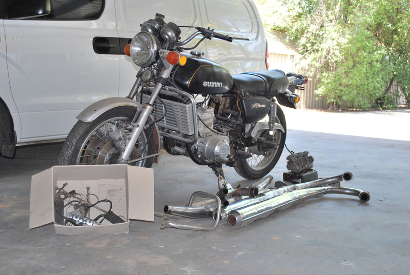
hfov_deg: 46.3
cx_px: 205
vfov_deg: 32.0
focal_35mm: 42
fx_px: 479
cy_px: 138
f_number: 4.5
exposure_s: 1/60
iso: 200
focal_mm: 28
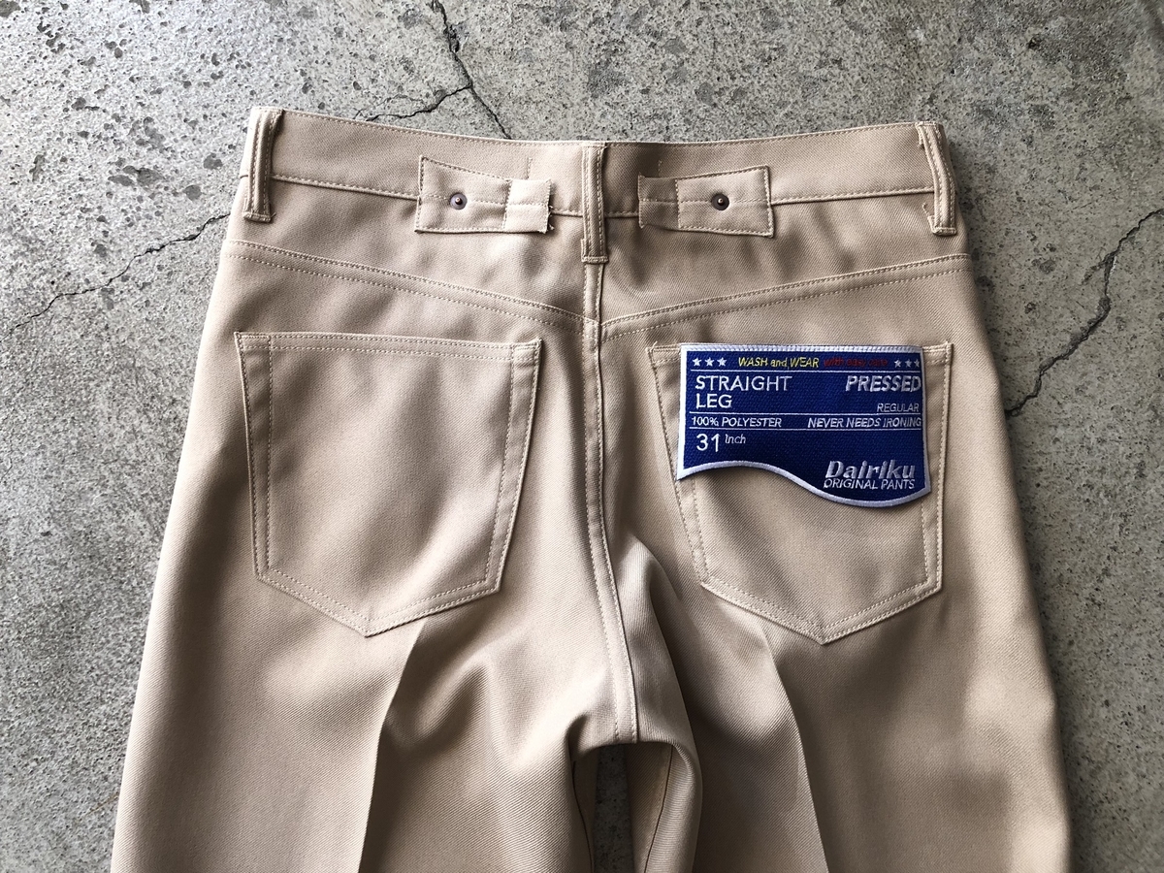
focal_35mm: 28
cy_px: 436
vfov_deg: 49.7
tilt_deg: -86.0
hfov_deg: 63.4
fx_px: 942
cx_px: 582
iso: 40
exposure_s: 1/30
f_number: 1.8
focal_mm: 4
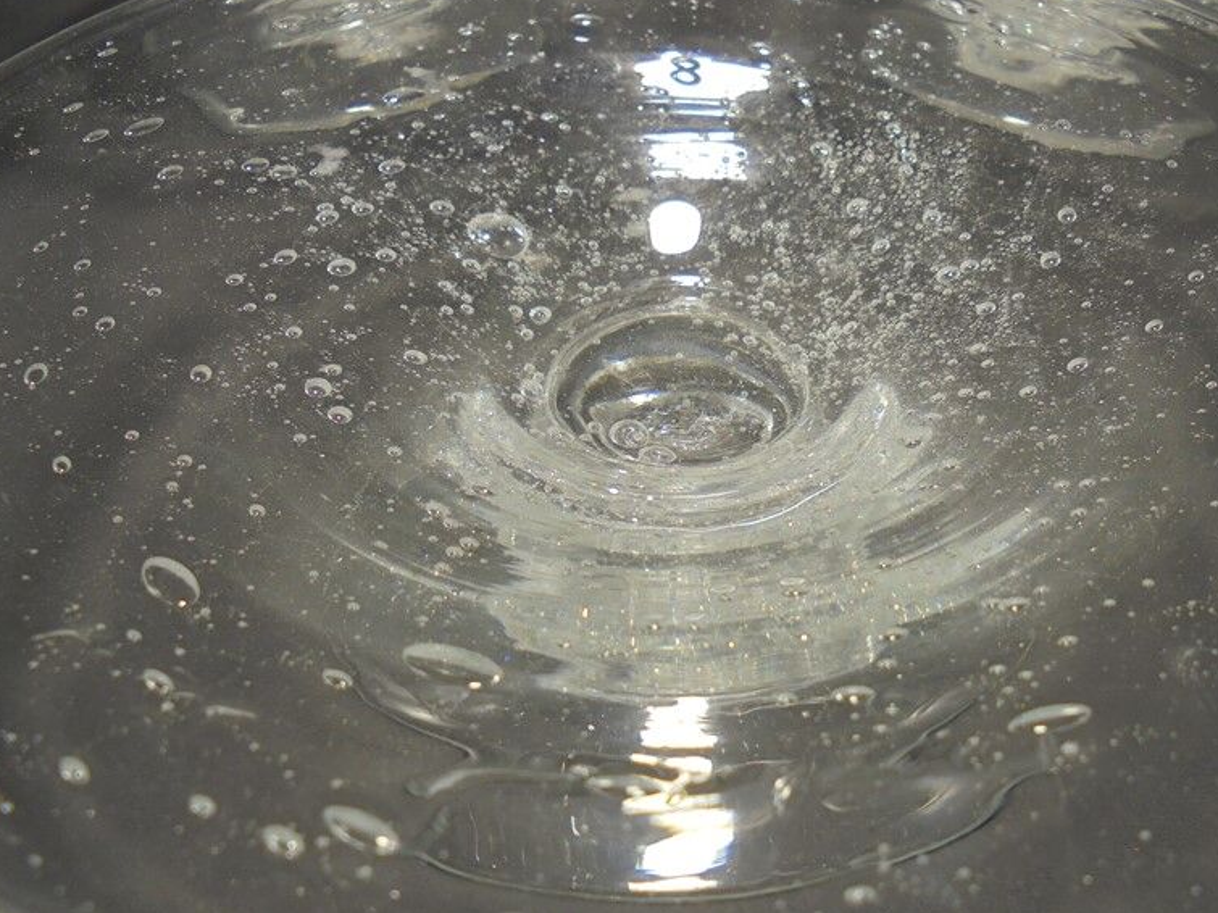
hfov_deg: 58.2
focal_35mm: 31
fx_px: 1091
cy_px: 444
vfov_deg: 45.4
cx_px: 689
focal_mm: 4.6
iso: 100
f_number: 3.5
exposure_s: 1/30
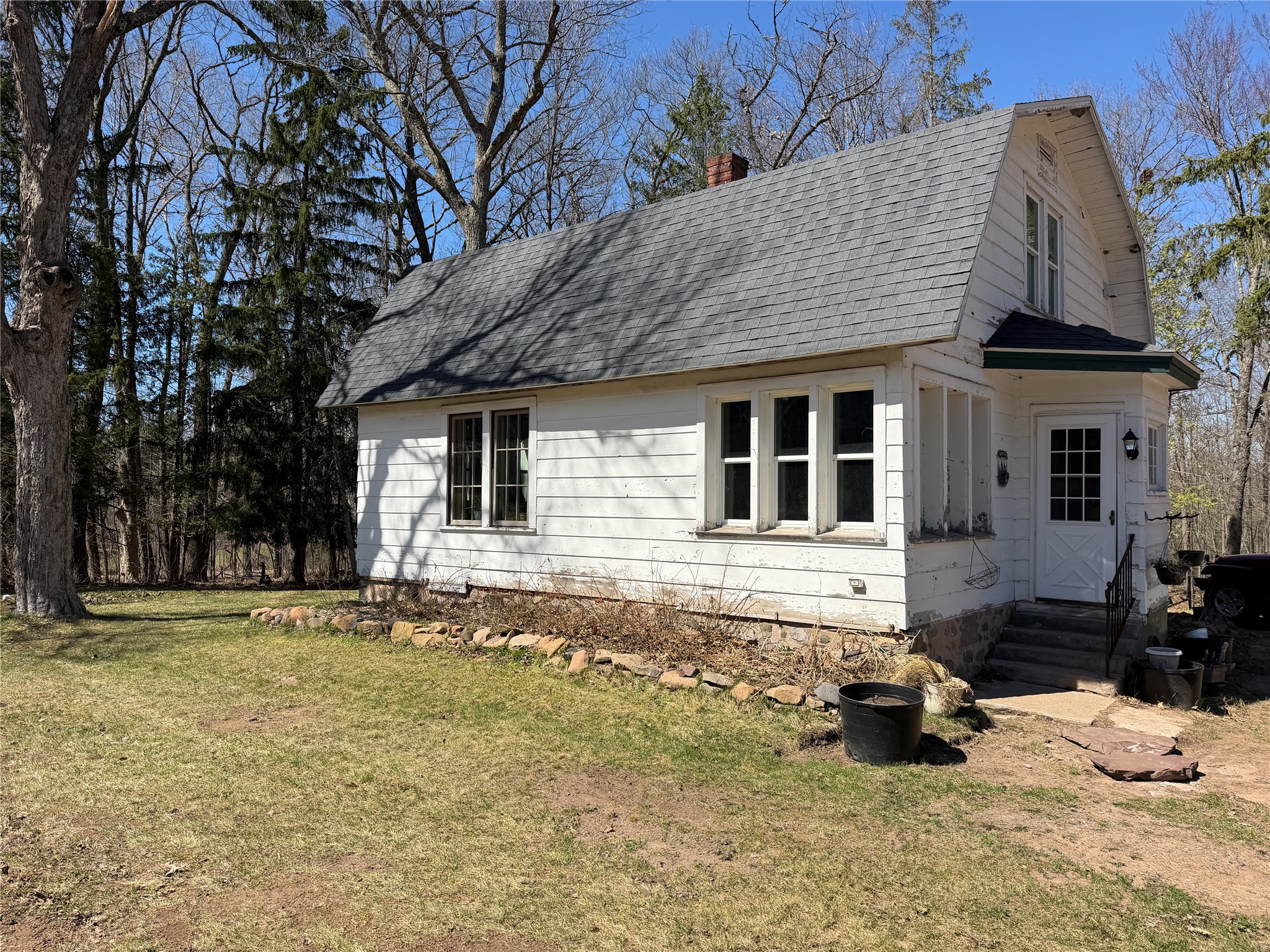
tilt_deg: +1.3
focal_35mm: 24
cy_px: 476
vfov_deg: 56.8
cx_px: 635
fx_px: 881
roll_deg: +1.5
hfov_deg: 71.6
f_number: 1.78
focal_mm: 6.76
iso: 80
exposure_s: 1/4673
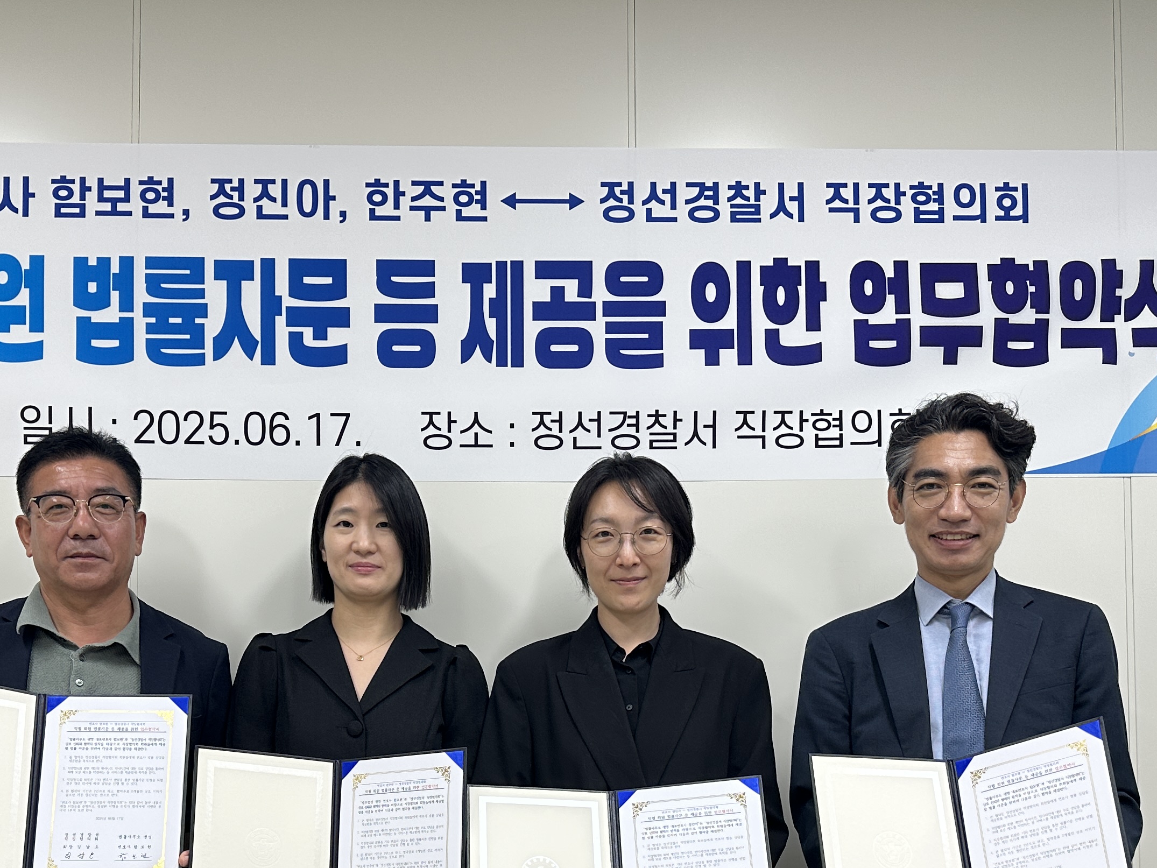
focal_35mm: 45
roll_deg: +0.3
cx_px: 482
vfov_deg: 30.6
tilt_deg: +2.7
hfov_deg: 41.9
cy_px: 795
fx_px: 1504
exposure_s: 1/120
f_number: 1.78
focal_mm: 6.86
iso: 100
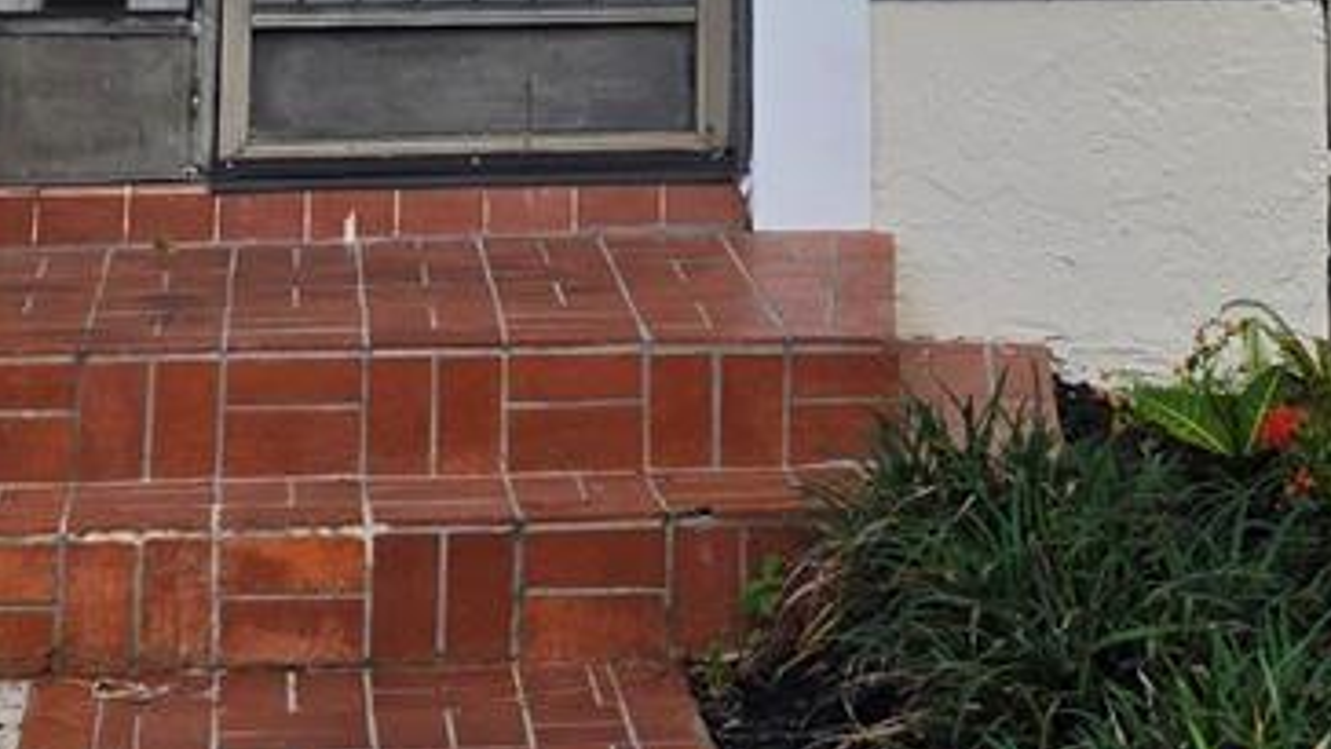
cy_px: -1330
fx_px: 3883
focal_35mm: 110
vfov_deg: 9.3
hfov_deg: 19.4
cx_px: 724
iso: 25
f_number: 1.4
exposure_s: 1/359
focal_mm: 6.5
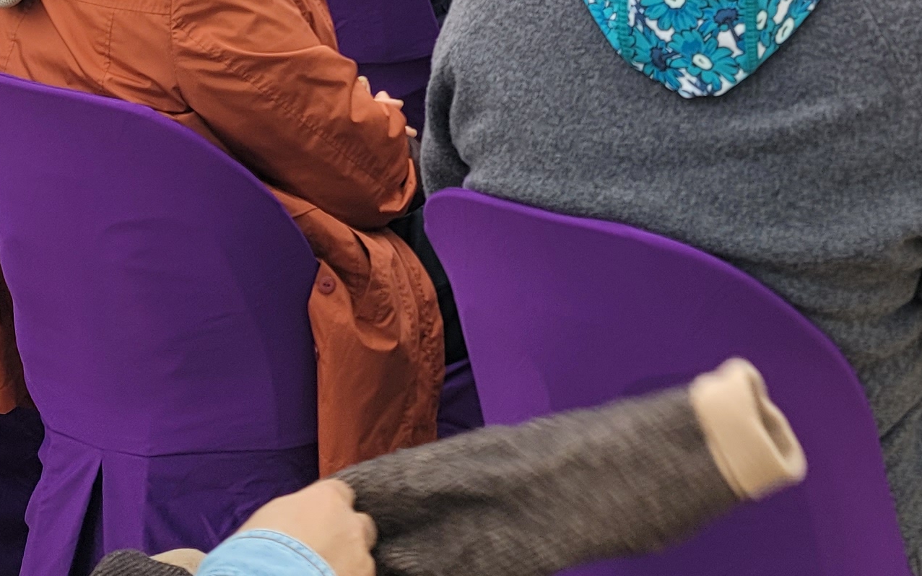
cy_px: -484
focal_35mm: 83
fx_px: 2085
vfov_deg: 13.9
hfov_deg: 24.2
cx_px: 832
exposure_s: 1/265
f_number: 1.8
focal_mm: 7
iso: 20
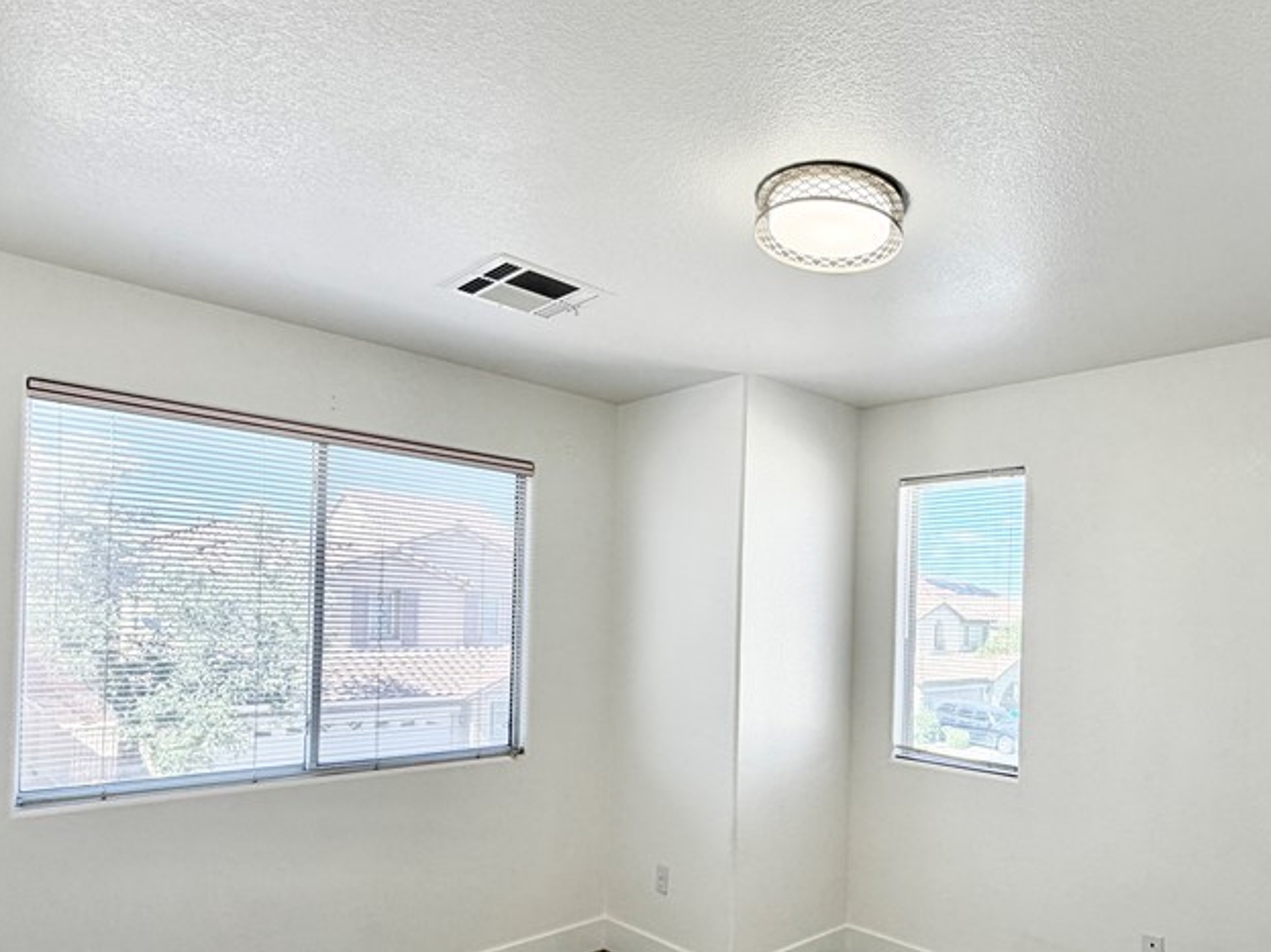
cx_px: 838
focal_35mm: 23
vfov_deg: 57.9
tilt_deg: +0.7
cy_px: 610
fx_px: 844
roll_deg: -1.8
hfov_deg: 71.9
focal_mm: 2.22
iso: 40
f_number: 2.2
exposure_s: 1/196
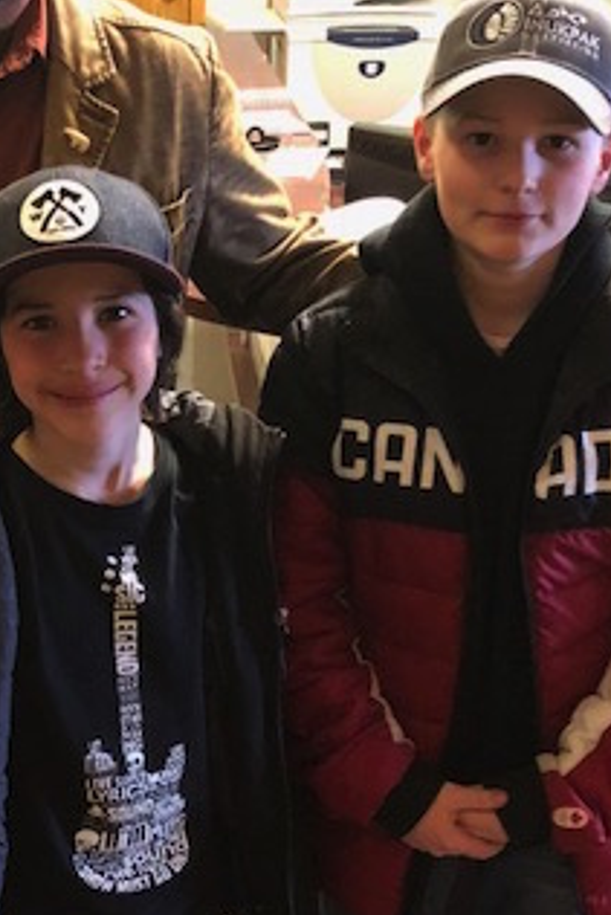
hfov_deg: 22.7
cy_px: 507
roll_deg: +1.4
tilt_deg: -22.2
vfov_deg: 33.9
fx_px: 1500
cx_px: 113
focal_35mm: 59
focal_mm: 4
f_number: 1.8
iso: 100
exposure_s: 1/4
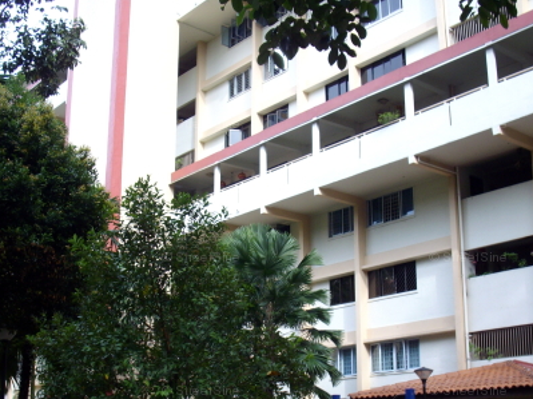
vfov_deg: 28.4
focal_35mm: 51
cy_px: 259
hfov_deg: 37.5
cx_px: 262
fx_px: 785
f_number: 5.6
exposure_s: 1/50
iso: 80
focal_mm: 6.2
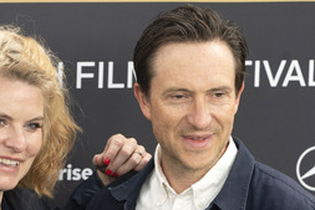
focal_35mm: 359
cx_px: 37
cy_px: 165
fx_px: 3143
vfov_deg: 3.8
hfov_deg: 5.7
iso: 1600
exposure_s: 1/400
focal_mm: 168
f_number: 6.3
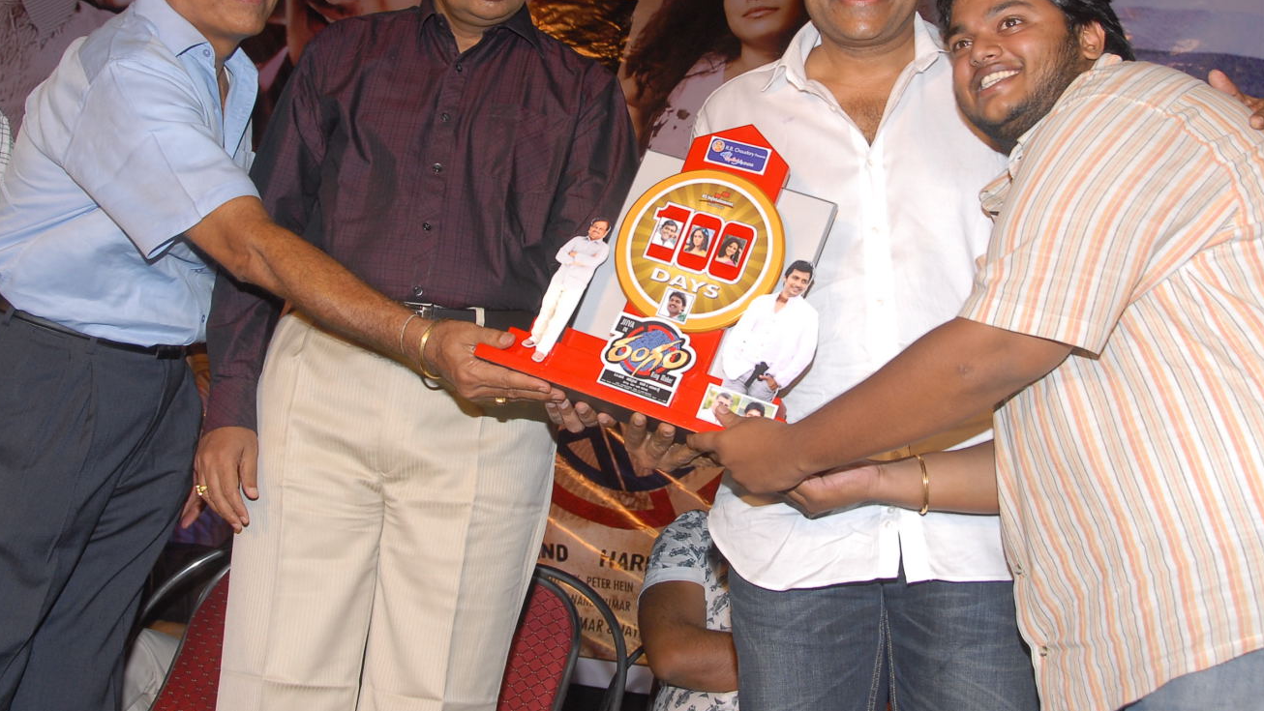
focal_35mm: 54
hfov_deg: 38.5
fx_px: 1810
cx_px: 671
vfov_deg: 22.1
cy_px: 208
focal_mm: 28
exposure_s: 1/125
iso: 320
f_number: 6.3
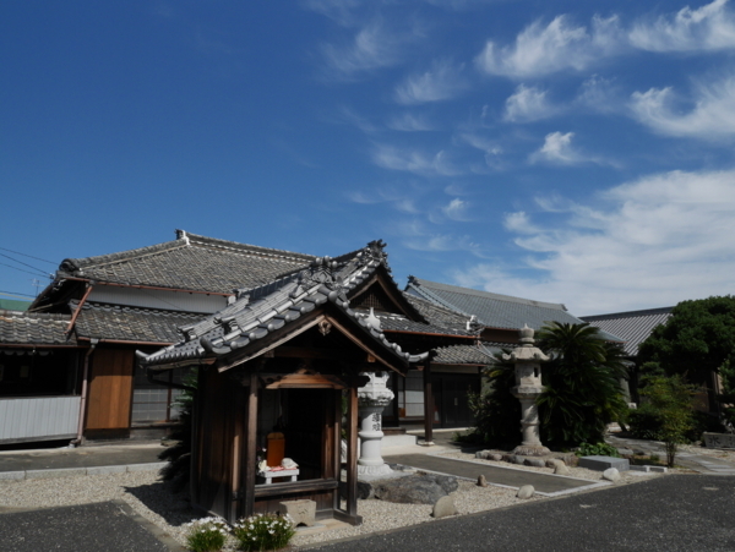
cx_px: 368
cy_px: 276
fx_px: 510
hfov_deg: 71.6
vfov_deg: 56.9
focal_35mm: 24
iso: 200
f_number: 10
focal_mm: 12
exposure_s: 1/400
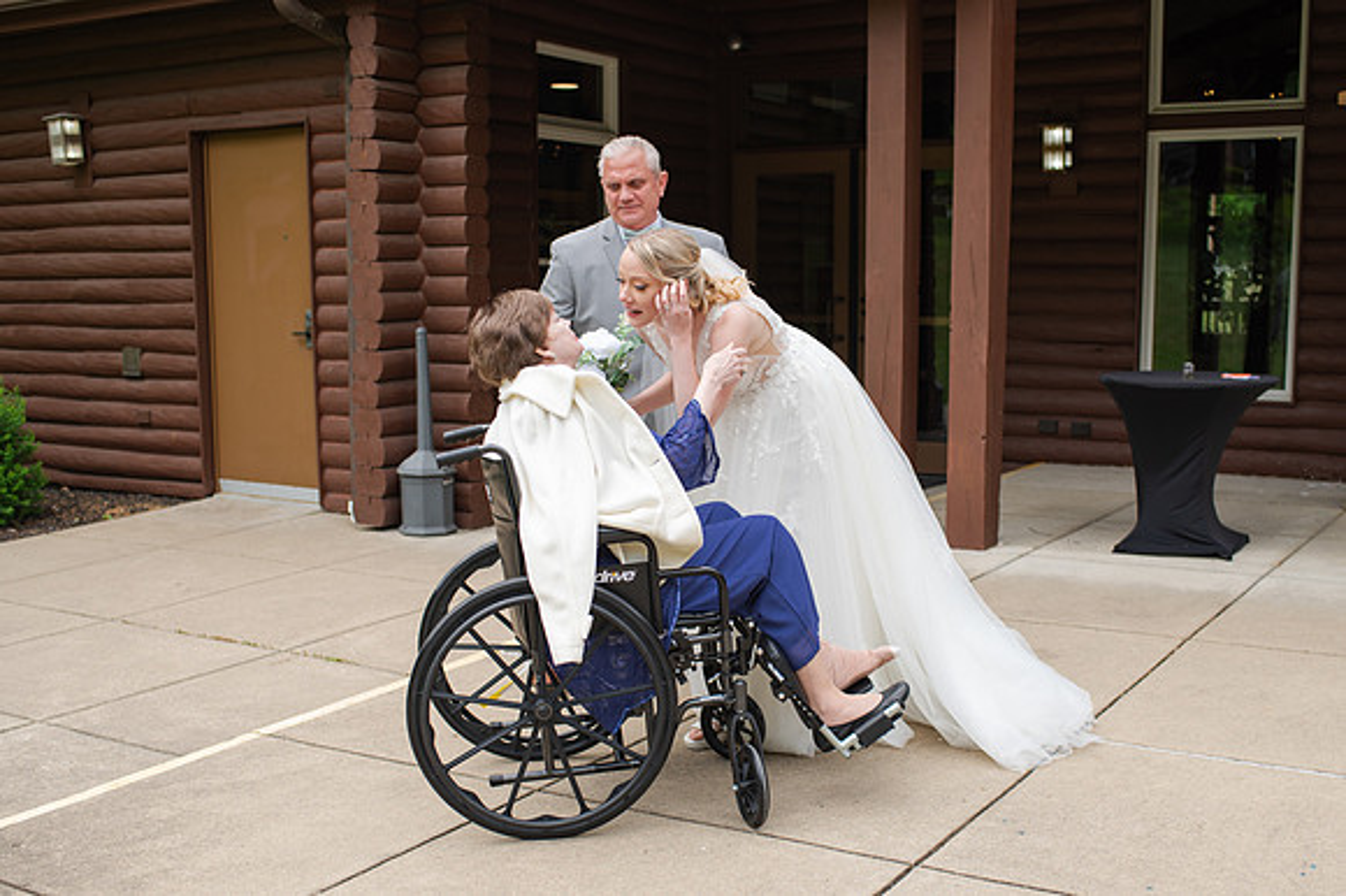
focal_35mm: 42
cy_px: 508
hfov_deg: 46.0
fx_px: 1585
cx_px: 700
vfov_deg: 31.5
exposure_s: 1/640
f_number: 3.2
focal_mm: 35
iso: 100
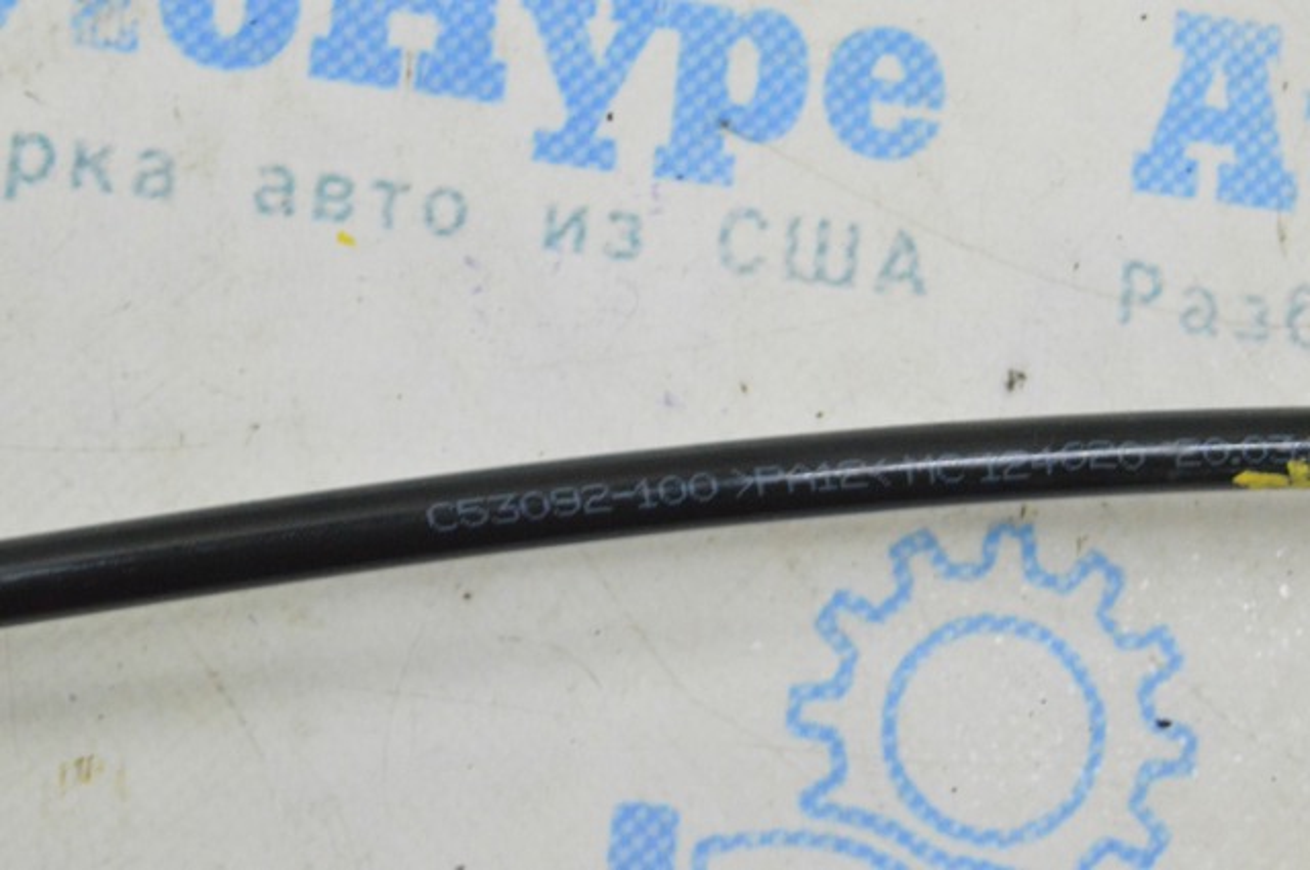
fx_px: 2998
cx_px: 655
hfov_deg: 24.6
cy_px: 435
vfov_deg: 16.5
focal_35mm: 82
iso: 6400
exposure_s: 1/15
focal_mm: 55
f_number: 20
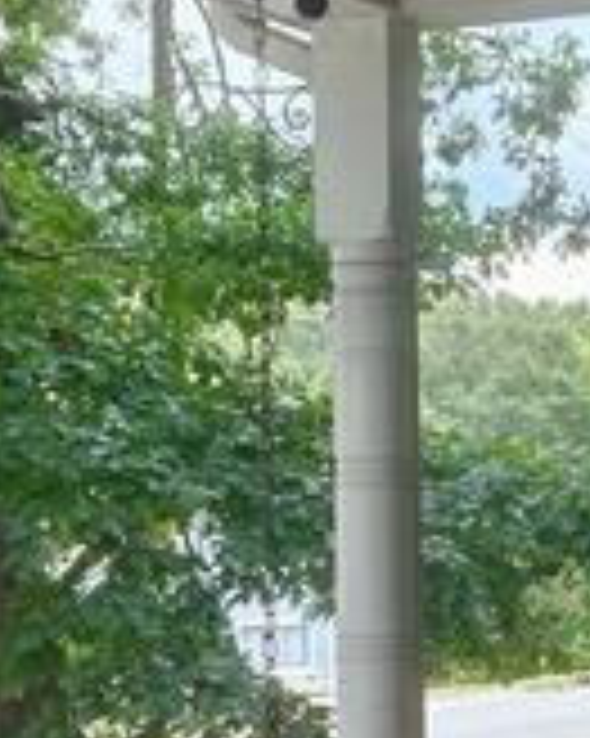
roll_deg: +0.8
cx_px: 491
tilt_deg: +0.2
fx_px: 2600
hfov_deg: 12.9
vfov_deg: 16.1
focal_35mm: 119
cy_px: 495
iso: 50
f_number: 1.5
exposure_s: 1/427
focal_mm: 5.7
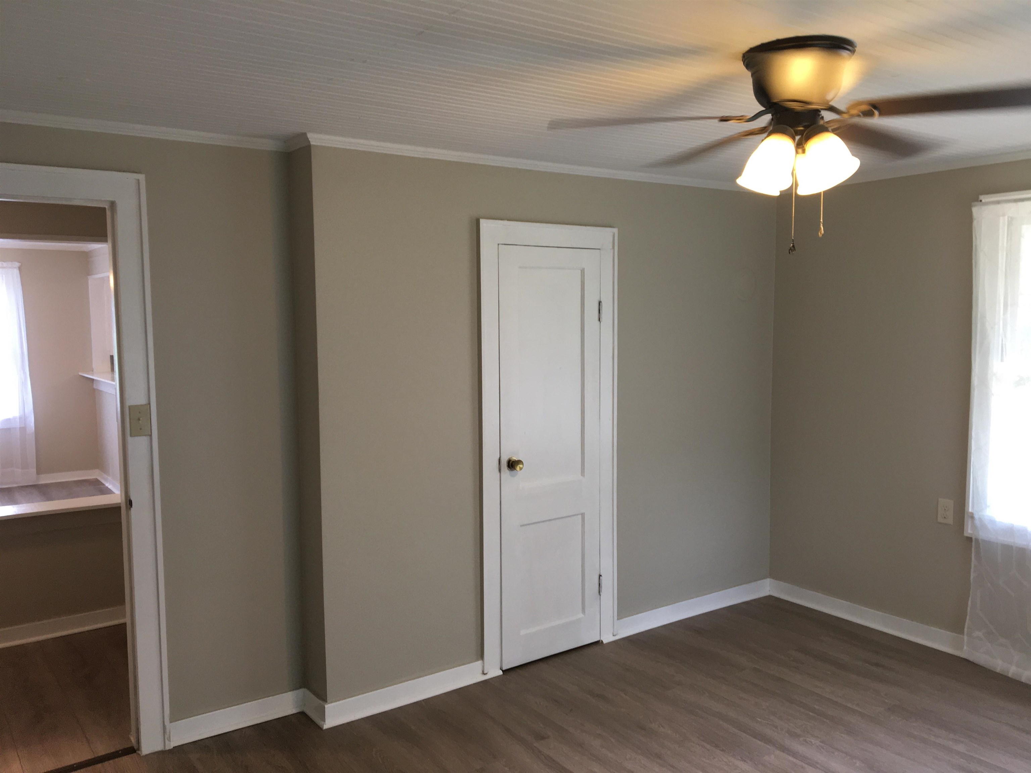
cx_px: 516
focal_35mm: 29
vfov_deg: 48.2
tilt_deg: -4.3
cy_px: 386
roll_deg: +0.9
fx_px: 864
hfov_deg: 61.7
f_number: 2.2
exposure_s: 1/30
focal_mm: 4.15
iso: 50
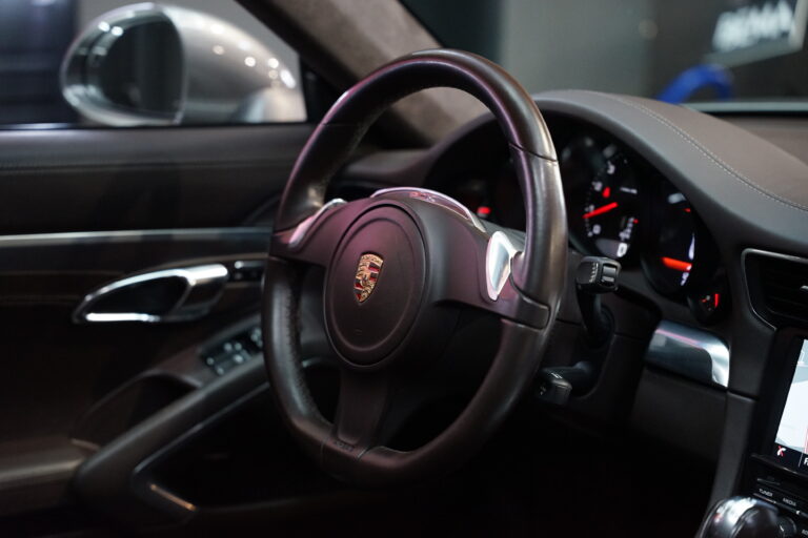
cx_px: 404
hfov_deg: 28.8
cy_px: 269
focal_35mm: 70
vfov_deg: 19.5
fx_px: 1571
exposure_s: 1/80
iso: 3200
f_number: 2.8
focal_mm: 70
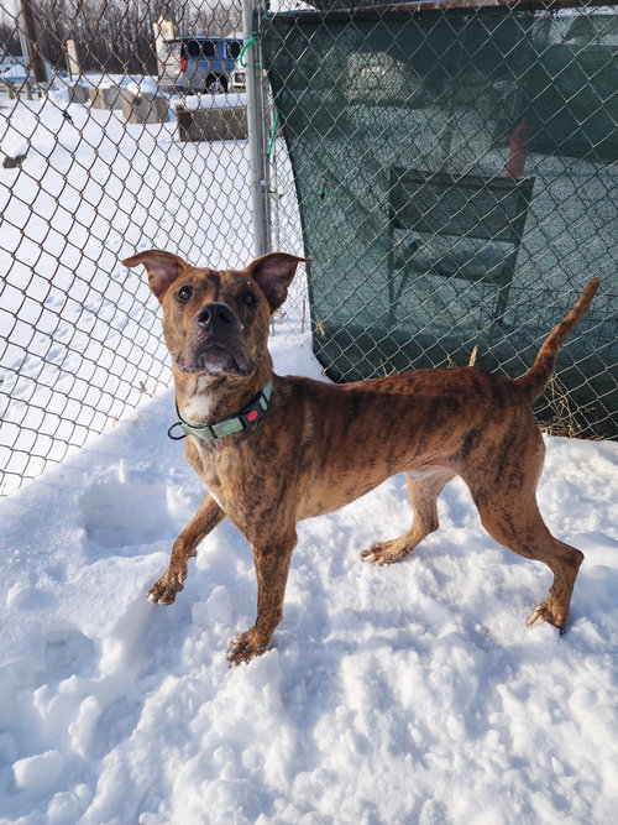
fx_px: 548
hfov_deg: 58.9
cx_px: 309
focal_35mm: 23
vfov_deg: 73.9
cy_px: 412
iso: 12
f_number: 1.8
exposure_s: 1/761
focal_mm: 6.4
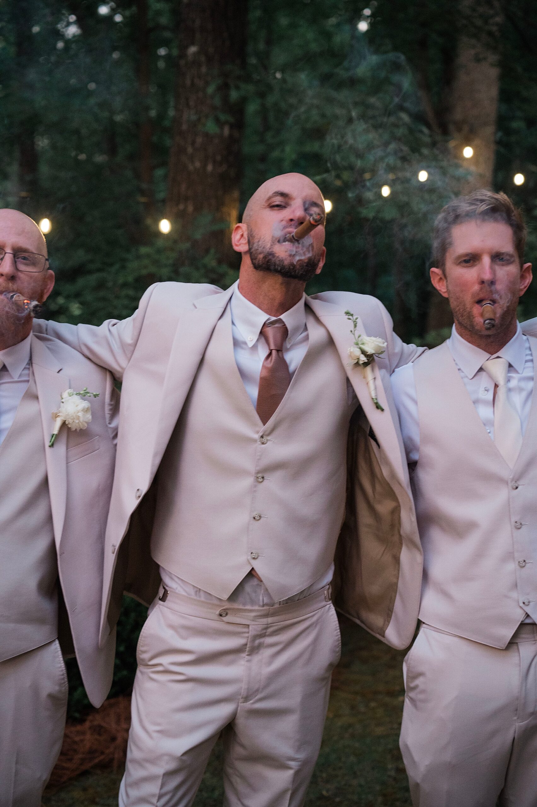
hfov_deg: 27.0
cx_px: 268
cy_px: 404
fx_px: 1120
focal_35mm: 50
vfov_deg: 39.6
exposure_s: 1/125
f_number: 2.8
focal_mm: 50
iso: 2000
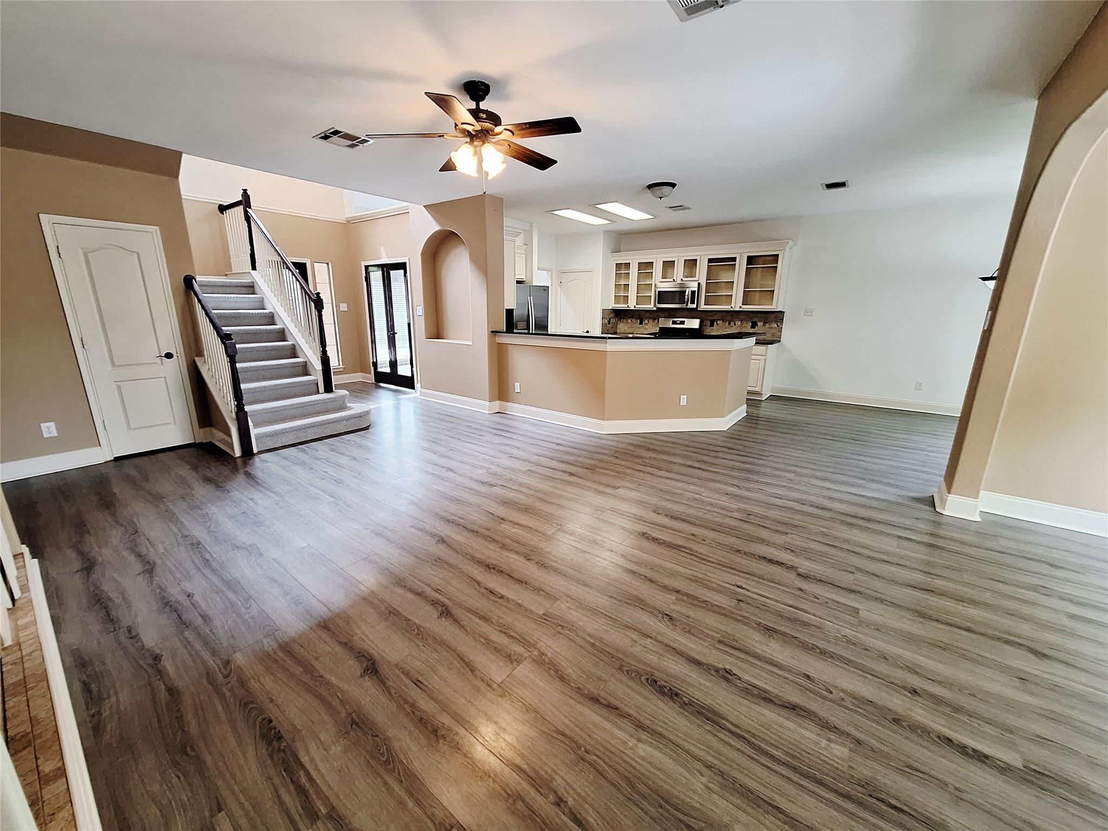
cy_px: 416
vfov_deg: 89.9
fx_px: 416
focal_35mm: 13
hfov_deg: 106.2
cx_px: 554
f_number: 2.2
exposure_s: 1/40
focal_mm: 1.74
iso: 160
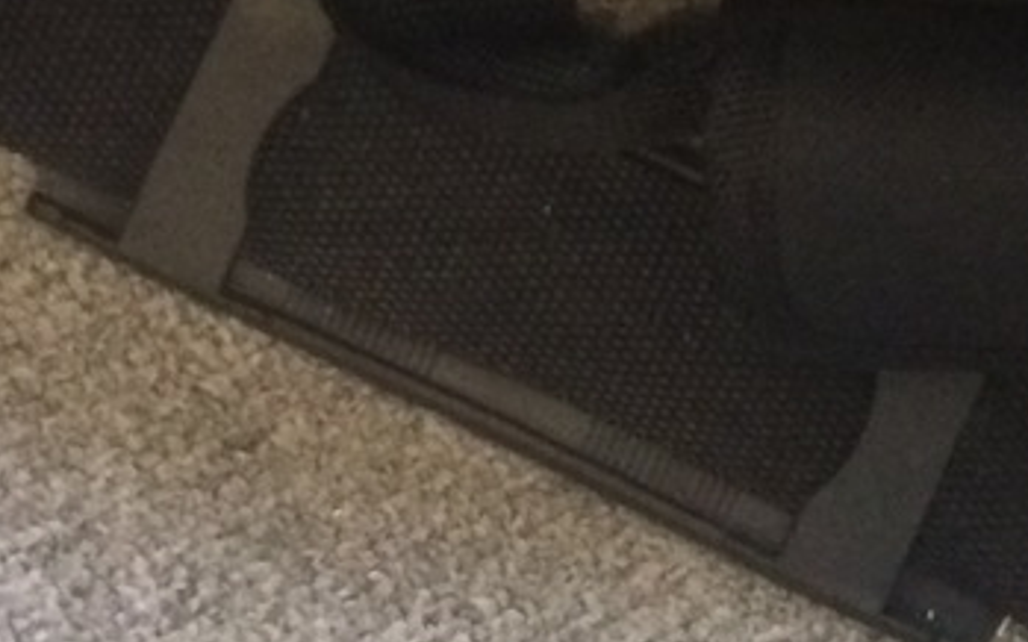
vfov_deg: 8.3
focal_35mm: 141
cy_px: -1087
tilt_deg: -87.9
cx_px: 1072
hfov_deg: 14.5
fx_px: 3950
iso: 320
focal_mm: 4.15
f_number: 2.2
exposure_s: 1/17
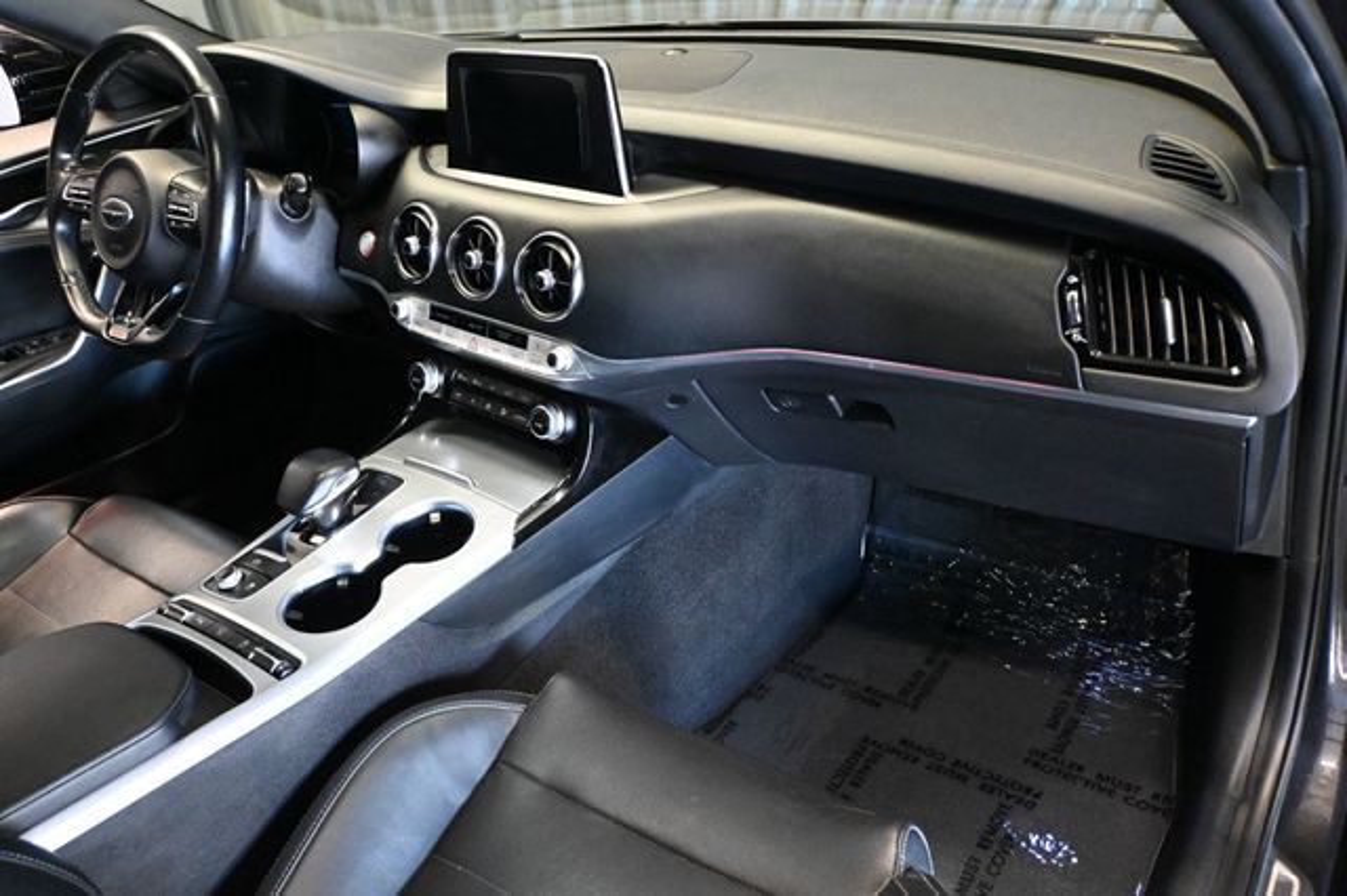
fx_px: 1066
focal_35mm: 28
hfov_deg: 64.6
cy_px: 448
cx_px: 674
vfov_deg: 45.6
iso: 8000
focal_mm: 19
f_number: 3.8
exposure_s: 1/60
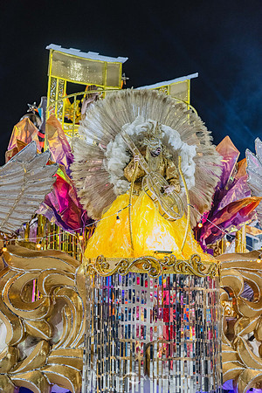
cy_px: 196
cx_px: 131
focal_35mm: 50
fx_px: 546
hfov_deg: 27.0
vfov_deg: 39.6
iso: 2000
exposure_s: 1/2000
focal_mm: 50
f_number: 2
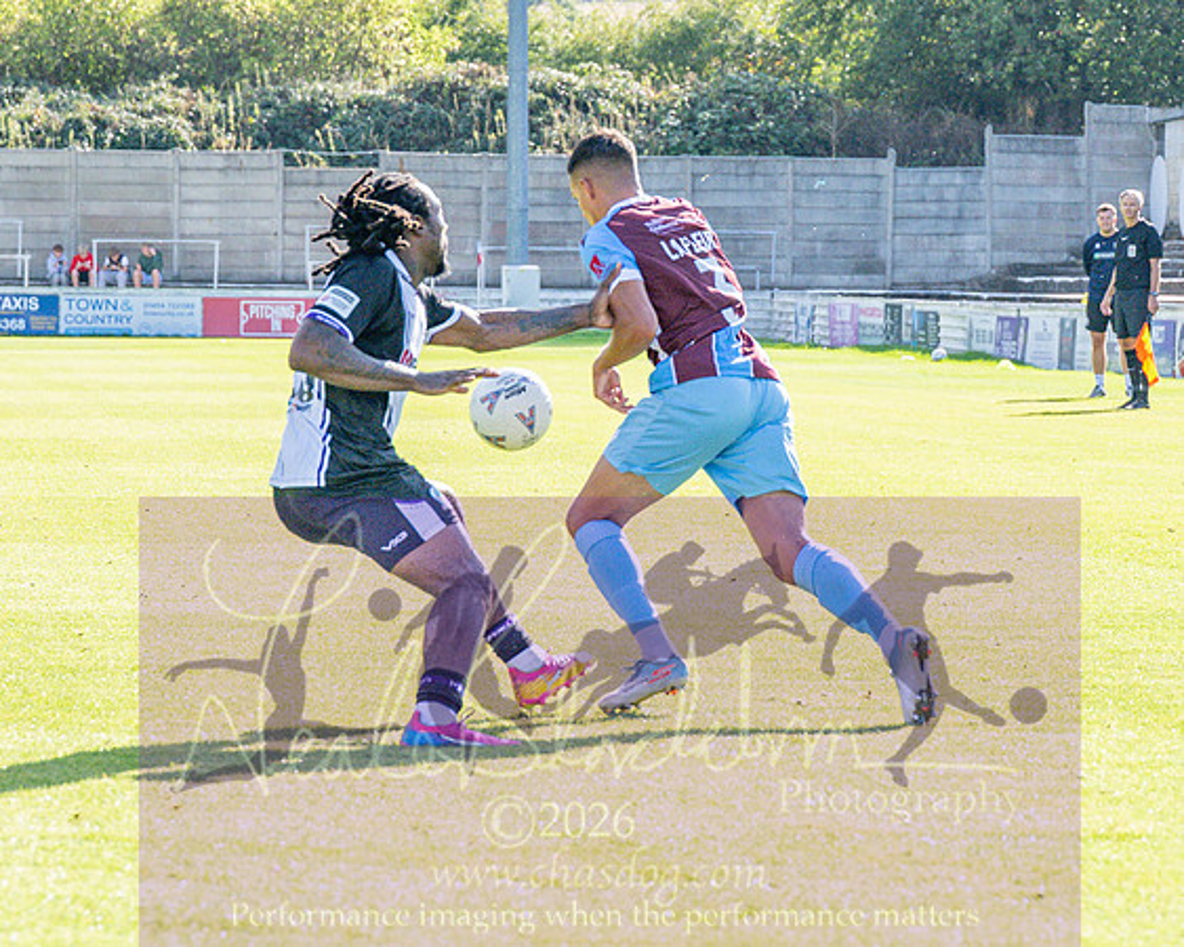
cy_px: 399
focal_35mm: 178
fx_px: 6249
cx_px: 651
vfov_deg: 8.7
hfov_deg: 10.8
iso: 400
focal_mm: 70
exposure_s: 1/2500
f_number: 4
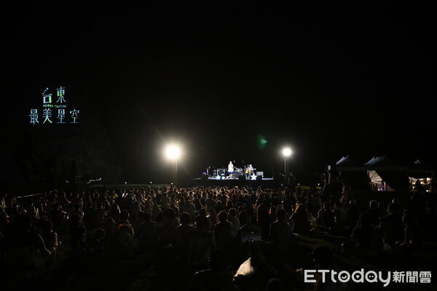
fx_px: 522
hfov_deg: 45.4
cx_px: 218
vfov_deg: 31.2
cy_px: 146
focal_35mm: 43
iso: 4000
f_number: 2.8
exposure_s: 1/60
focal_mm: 43
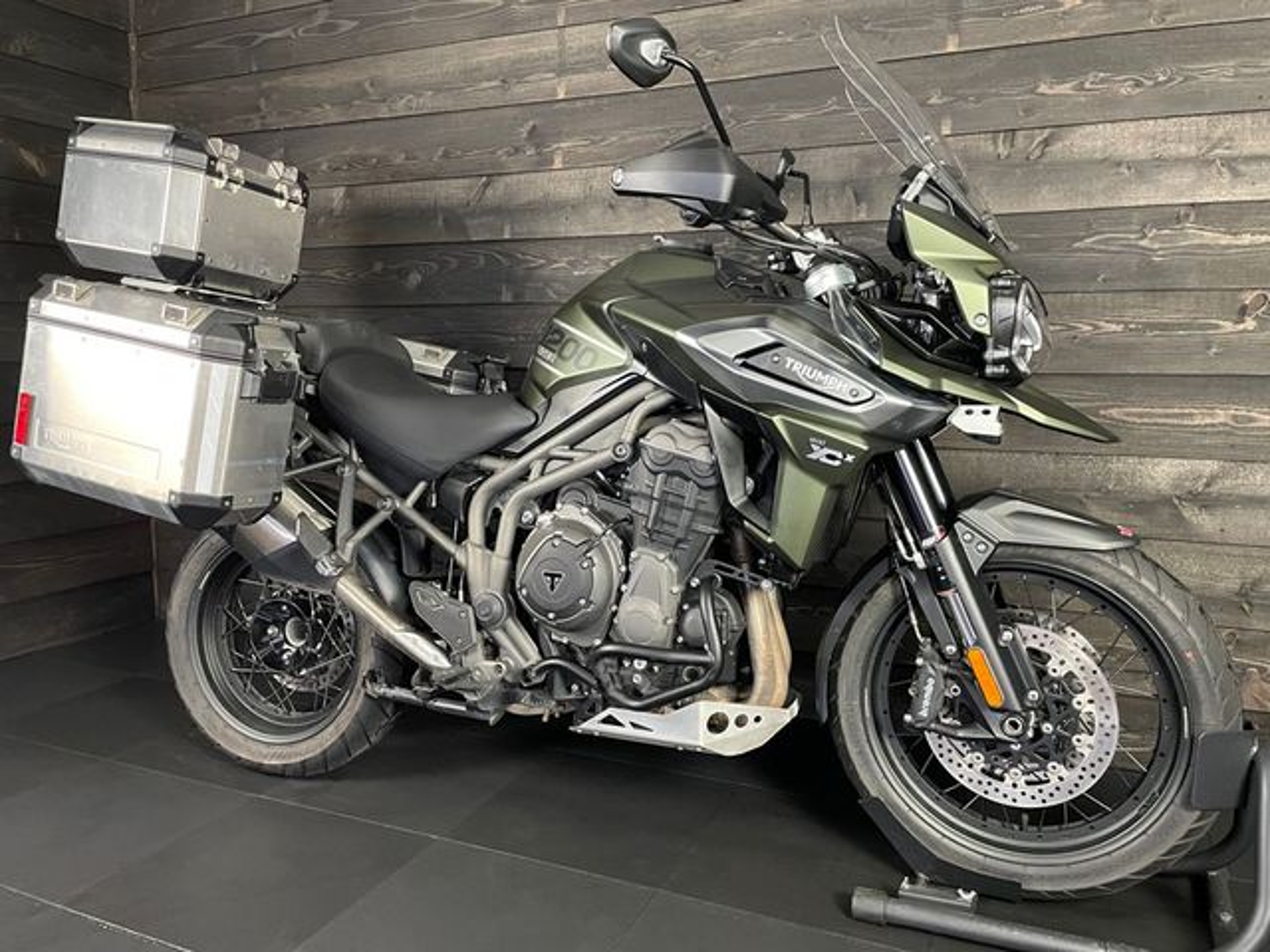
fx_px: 954
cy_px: 476
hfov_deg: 67.3
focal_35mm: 26
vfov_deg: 53.1
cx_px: 635
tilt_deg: -6.3
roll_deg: -0.5
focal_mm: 4.2
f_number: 1.6
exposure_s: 1/50
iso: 500
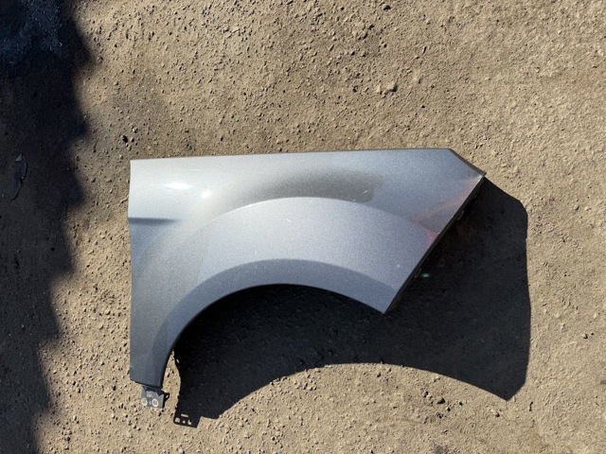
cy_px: 227
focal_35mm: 24
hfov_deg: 71.6
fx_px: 420
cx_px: 303
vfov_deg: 56.8
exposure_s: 1/2801
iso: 80
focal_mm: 6.76
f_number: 1.78
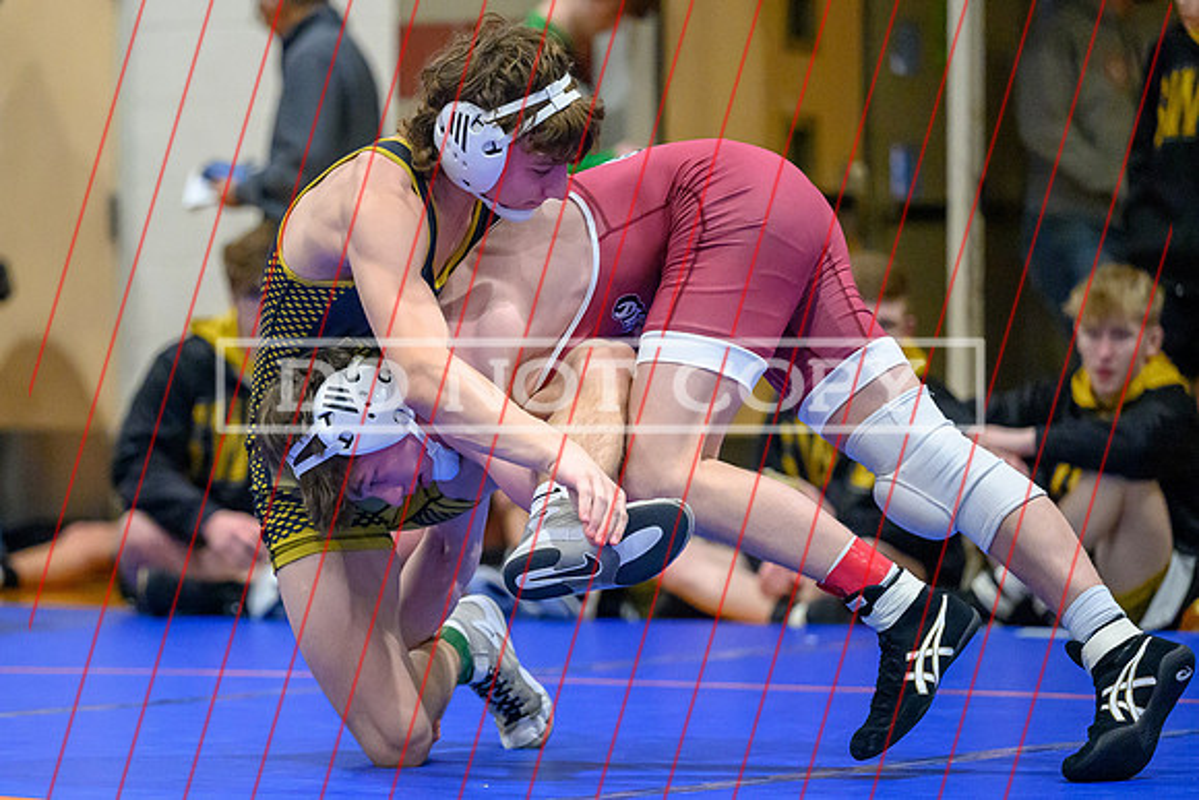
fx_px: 6835
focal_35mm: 205
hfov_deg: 10.0
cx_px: 383
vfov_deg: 6.7
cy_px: 480
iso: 10000
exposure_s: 1/800
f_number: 2.8
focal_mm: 150
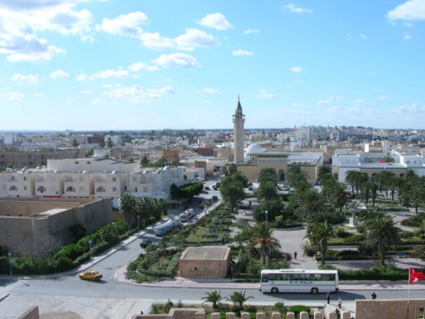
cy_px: 186
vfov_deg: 30.8
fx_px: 577
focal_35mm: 47
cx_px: 268
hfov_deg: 40.1
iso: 100
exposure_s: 1/525
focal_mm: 5.6
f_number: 4.5
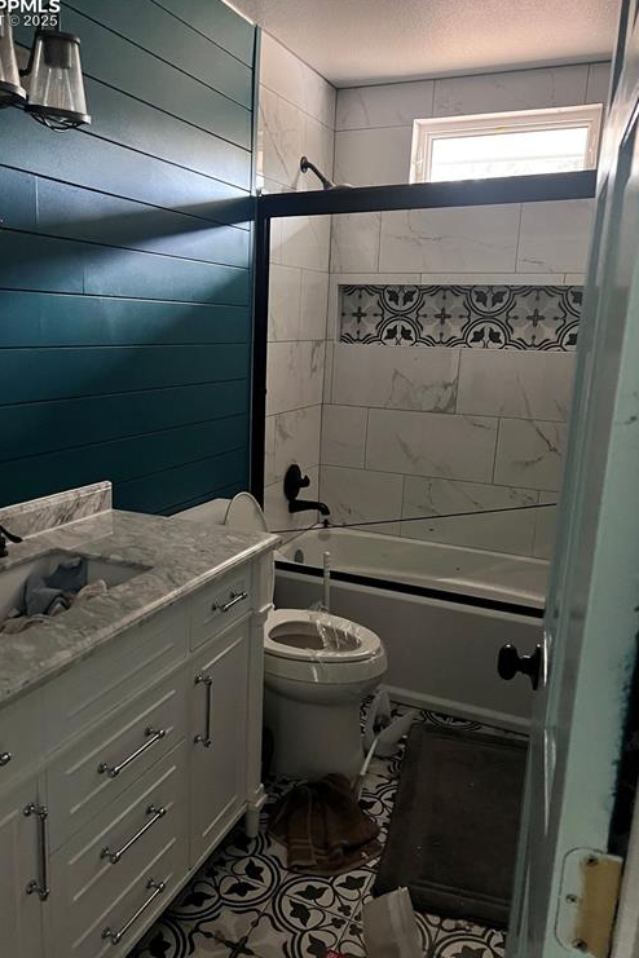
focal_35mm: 28
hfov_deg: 46.3
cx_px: 287
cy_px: 482
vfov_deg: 65.5
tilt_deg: -13.2
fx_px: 745
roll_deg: -2.4
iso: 640
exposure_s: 1/30
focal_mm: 5.7
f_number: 1.5
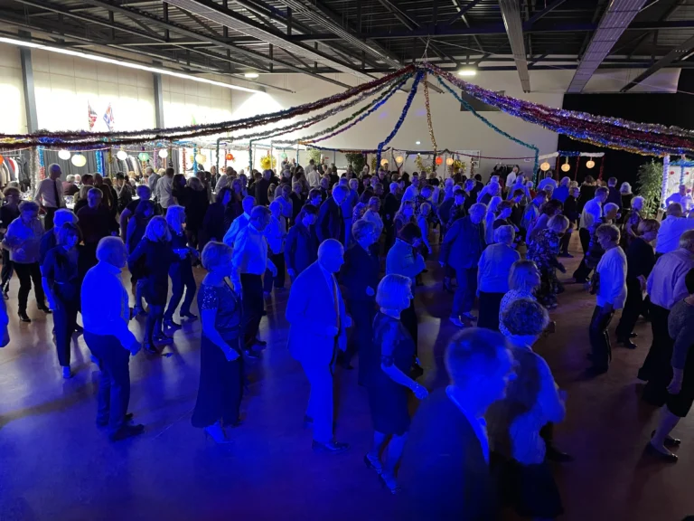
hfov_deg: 67.3
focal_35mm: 26
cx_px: 347
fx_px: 521
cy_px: 260
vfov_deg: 53.1
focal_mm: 4.2
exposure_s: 1/25
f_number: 1.6
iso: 500
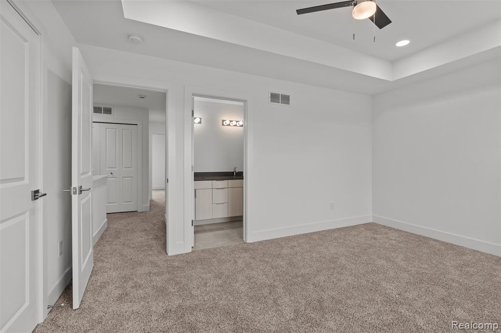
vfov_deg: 73.7
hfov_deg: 96.8
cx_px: 250
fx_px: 223
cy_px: 166
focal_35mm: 16
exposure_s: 1/6
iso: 400
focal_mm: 16
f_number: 8
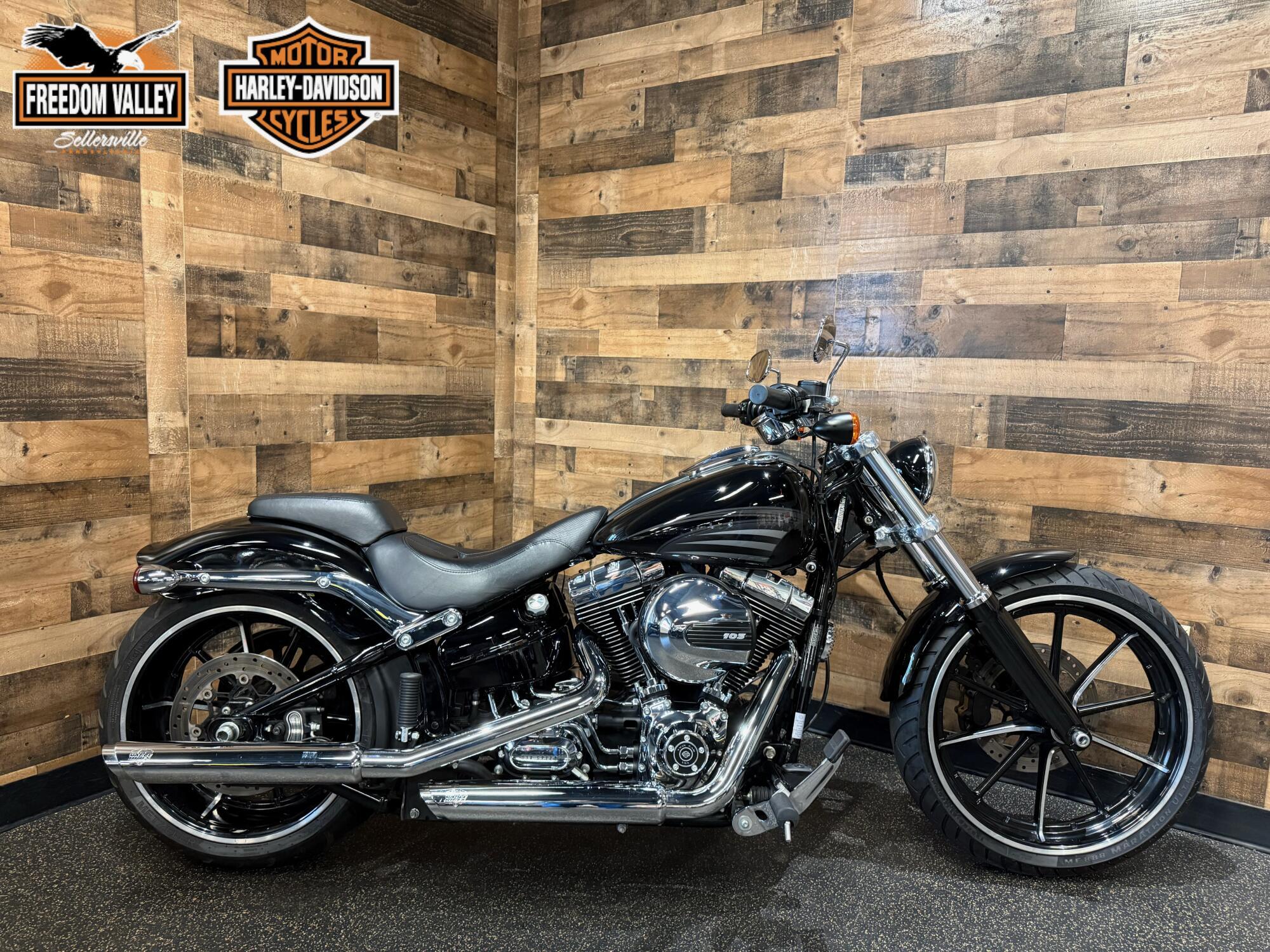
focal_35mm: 24
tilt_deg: -6.7
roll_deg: -1.9
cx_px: 635
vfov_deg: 56.8
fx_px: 881
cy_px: 476
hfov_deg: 71.6
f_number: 1.78
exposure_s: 1/60
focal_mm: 6.76
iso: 500
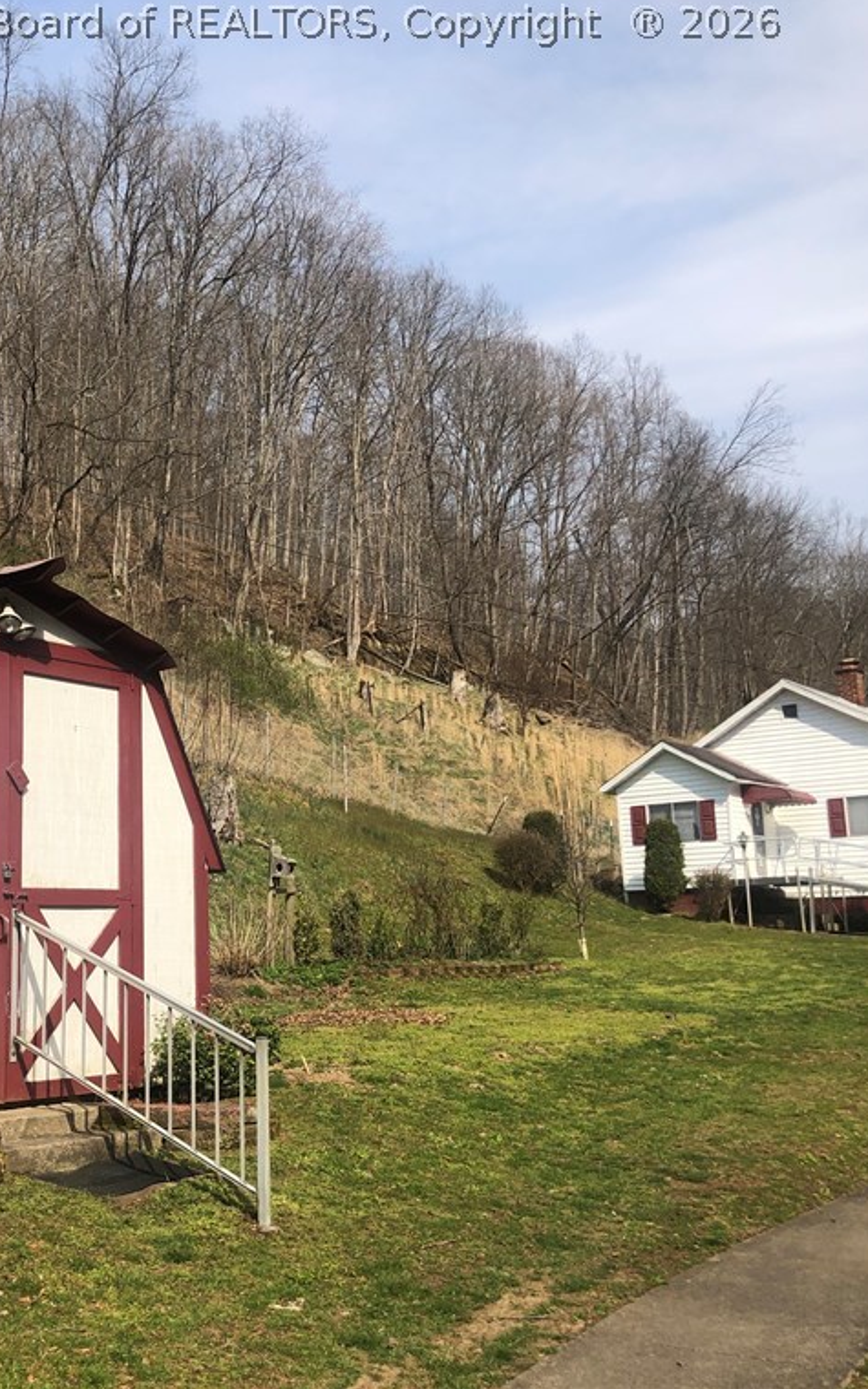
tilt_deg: +10.7
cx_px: 192
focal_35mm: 40
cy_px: 689
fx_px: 1514
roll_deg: +0.8
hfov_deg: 31.3
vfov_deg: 49.3
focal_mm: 3.99
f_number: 1.8
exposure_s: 1/2183
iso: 20
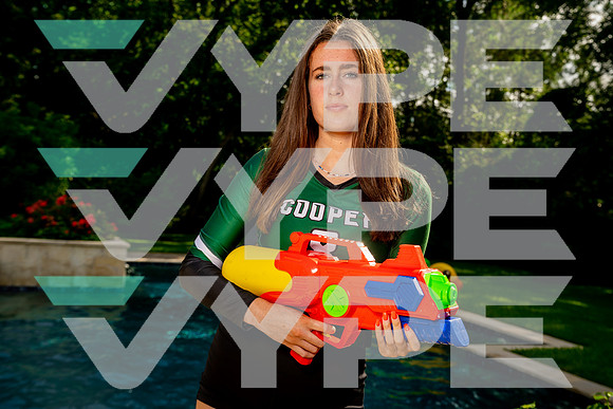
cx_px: 306
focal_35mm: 47
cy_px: 204
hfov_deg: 41.9
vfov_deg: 28.7
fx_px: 800
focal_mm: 47
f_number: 5.6
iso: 125
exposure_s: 1/320
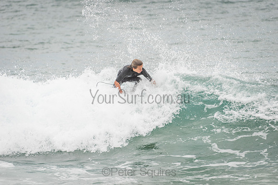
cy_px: 92
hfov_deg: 4.1
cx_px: 139
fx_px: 3862
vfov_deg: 2.8
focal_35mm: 500
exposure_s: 1/2000
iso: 400
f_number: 5.6
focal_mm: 500
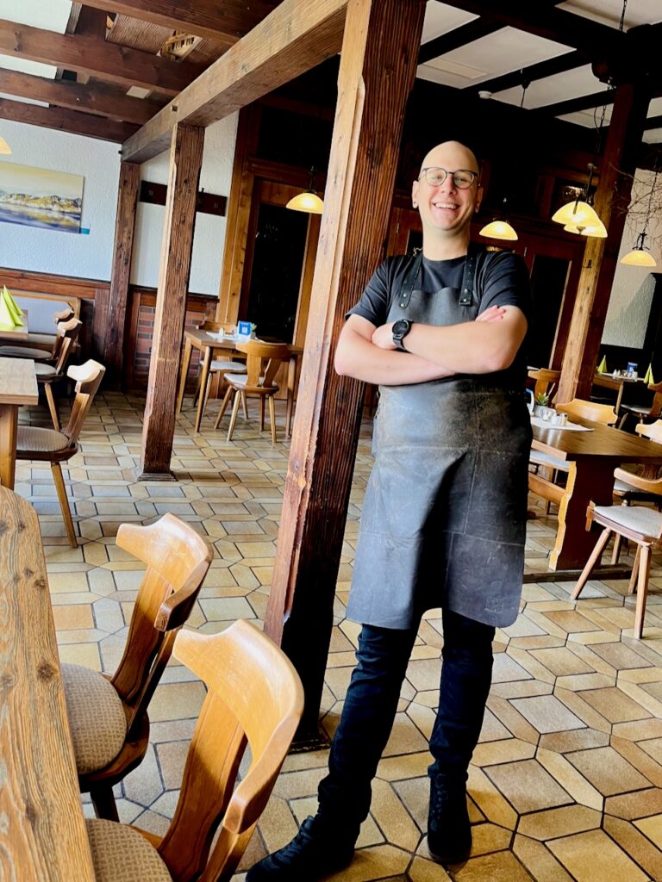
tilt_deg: -10.0
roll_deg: -9.6
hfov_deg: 53.1
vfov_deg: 67.3
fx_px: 663
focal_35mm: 26
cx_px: 331
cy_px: 441
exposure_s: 1/50
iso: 125
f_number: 1.6
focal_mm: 5.1
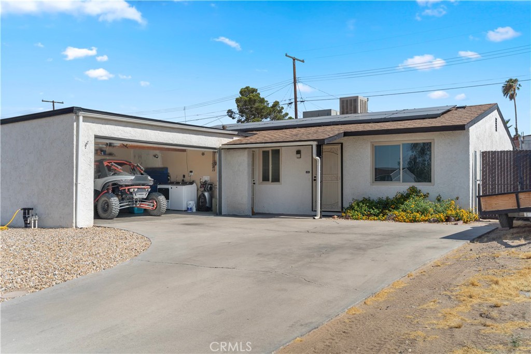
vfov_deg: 40.0
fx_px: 487
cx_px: 266
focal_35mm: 33
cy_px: 177
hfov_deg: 57.2
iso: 320
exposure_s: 1/50
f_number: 9
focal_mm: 33
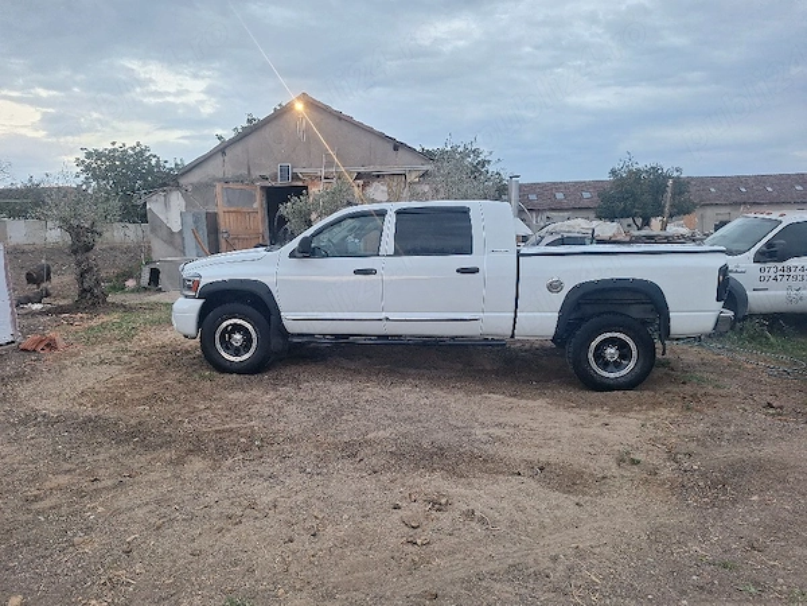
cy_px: 303
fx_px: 536
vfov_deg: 58.9
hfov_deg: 73.9
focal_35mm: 23
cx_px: 404
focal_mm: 5.54
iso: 80
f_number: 1.8
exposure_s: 1/50
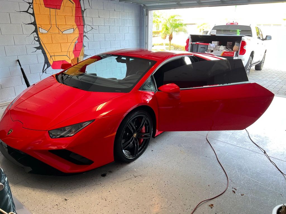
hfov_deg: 67.3
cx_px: 143
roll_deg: +0.2
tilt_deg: -22.1
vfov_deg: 53.1
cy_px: 107
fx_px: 215
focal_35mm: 26
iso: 125
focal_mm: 5.7
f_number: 1.5
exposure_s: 1/120
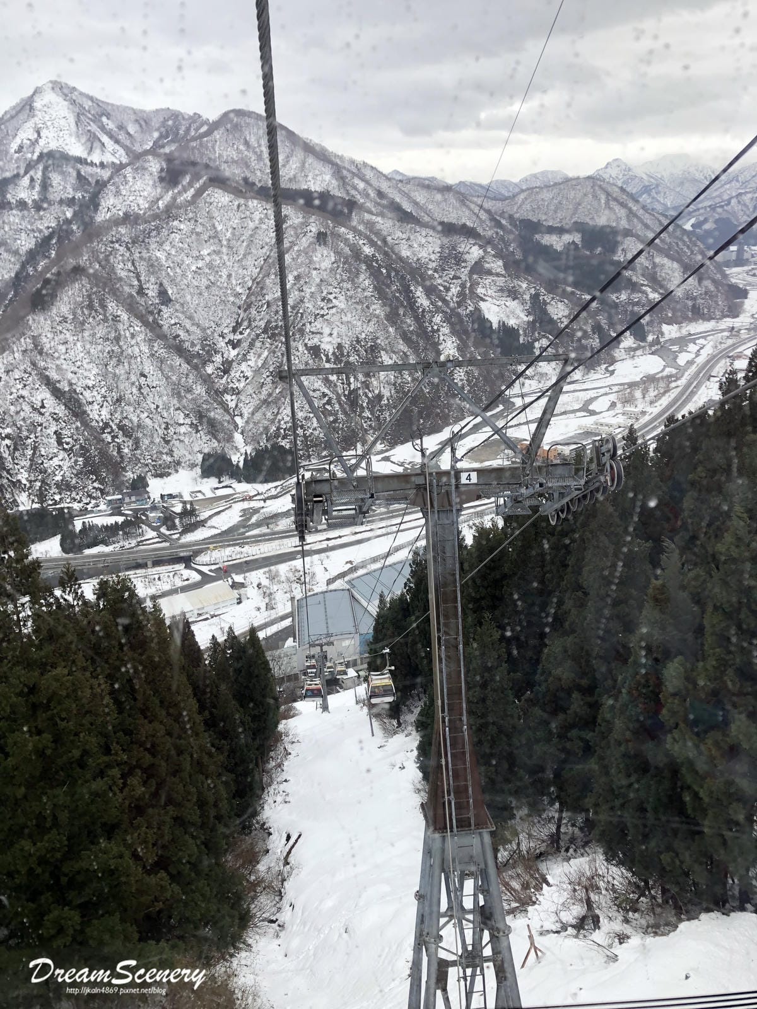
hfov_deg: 49.7
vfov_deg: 63.4
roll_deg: +2.4
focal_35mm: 28
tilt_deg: -19.2
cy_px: 504
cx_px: 378
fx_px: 816
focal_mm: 3.99
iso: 20
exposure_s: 1/125
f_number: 1.8
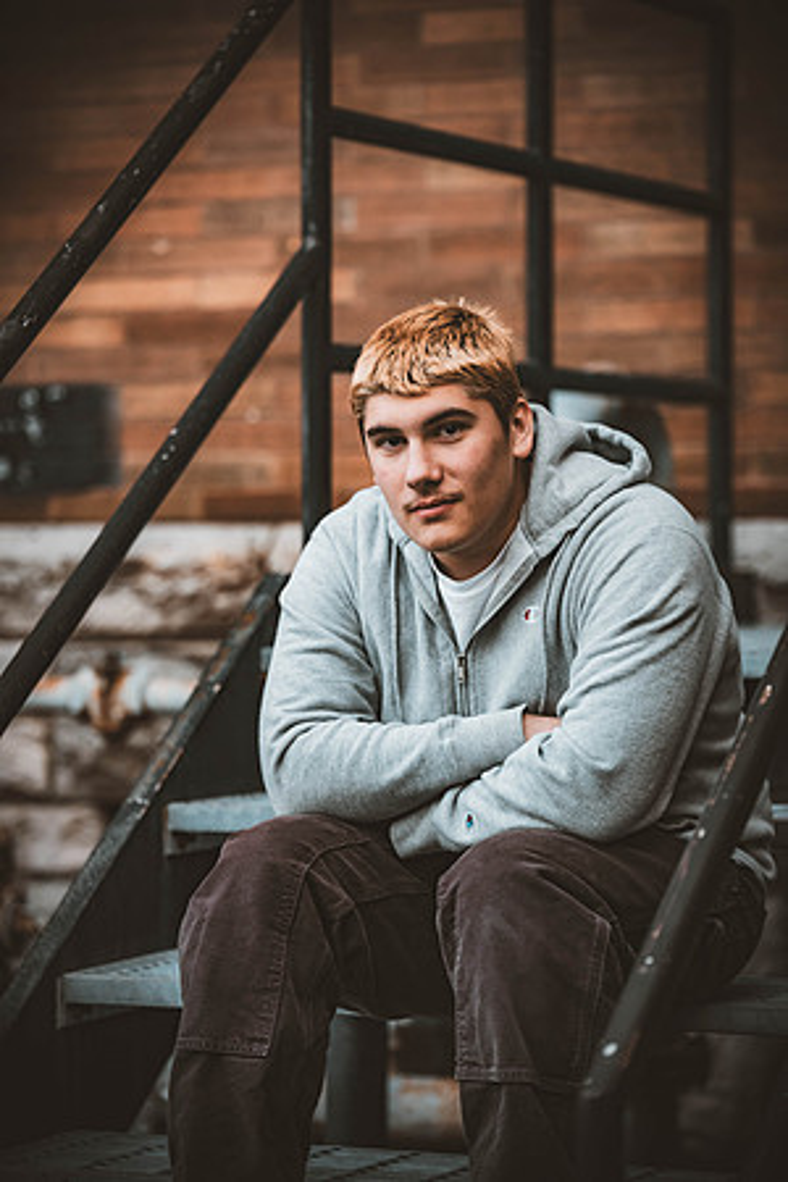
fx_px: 4268
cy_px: 591
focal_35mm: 130
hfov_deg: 10.5
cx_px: 394
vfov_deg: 15.8
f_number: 2.8
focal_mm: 130
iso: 1600
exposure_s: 1/400
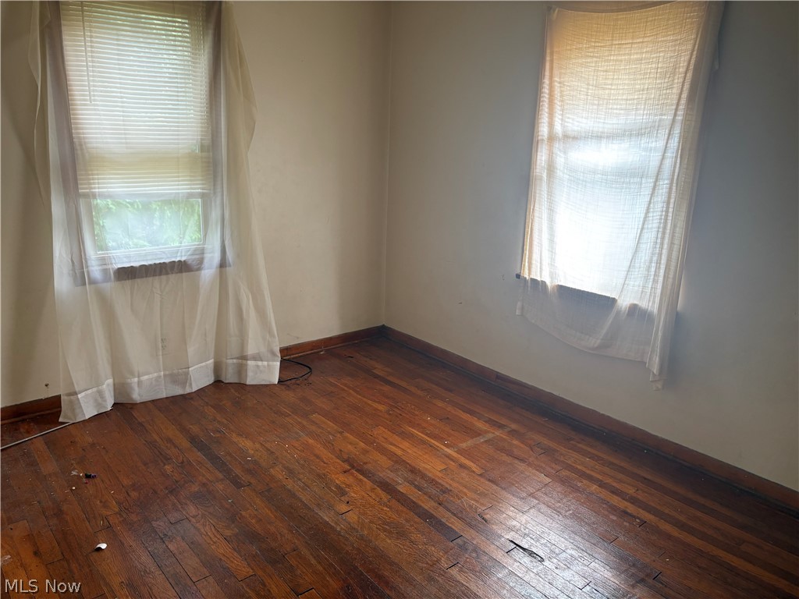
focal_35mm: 26
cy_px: 300
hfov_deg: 67.3
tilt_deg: -15.5
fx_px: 600
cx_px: 400
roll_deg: -1.3
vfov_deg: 53.1
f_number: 1.6
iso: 125
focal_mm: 5.96
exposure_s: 1/122
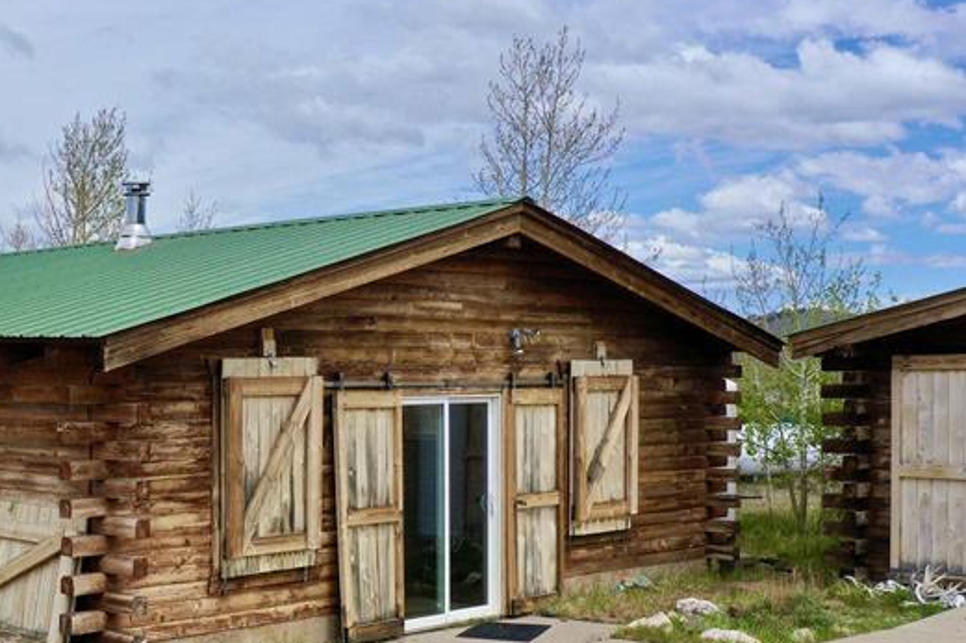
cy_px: 398
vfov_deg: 24.5
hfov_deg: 33.5
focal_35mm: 55
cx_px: 22
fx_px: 1475
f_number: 5
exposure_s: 1/200
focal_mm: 10.26
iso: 100
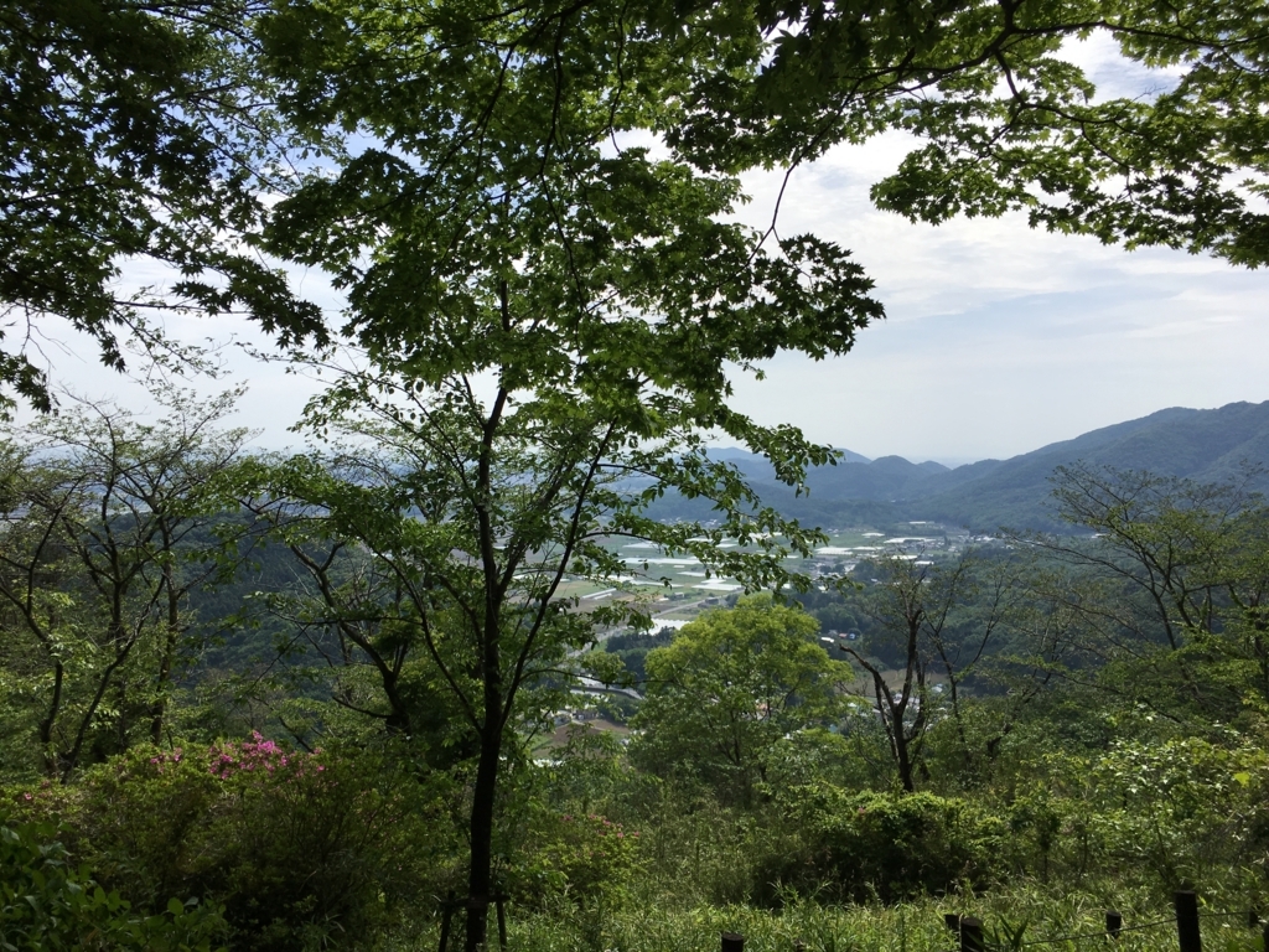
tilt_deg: -1.3
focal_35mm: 29
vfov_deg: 48.2
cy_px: 476
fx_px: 1063
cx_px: 634
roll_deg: -2.3
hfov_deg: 61.7
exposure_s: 1/1832
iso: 25
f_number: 2.2
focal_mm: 4.15
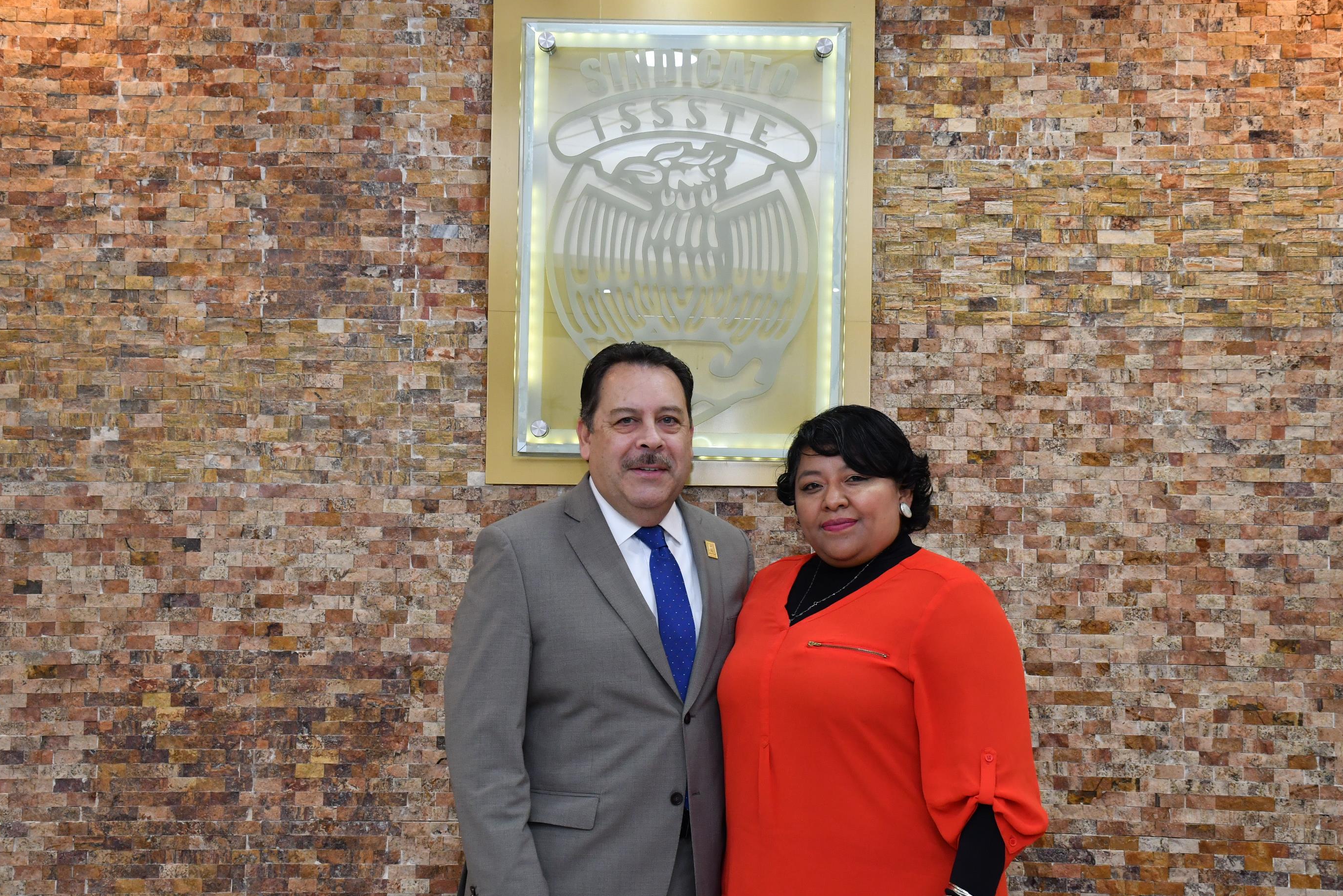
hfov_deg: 37.5
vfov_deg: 25.5
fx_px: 1977
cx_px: 682
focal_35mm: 53
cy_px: 445
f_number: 5.6
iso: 1000
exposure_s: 1/100
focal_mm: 35
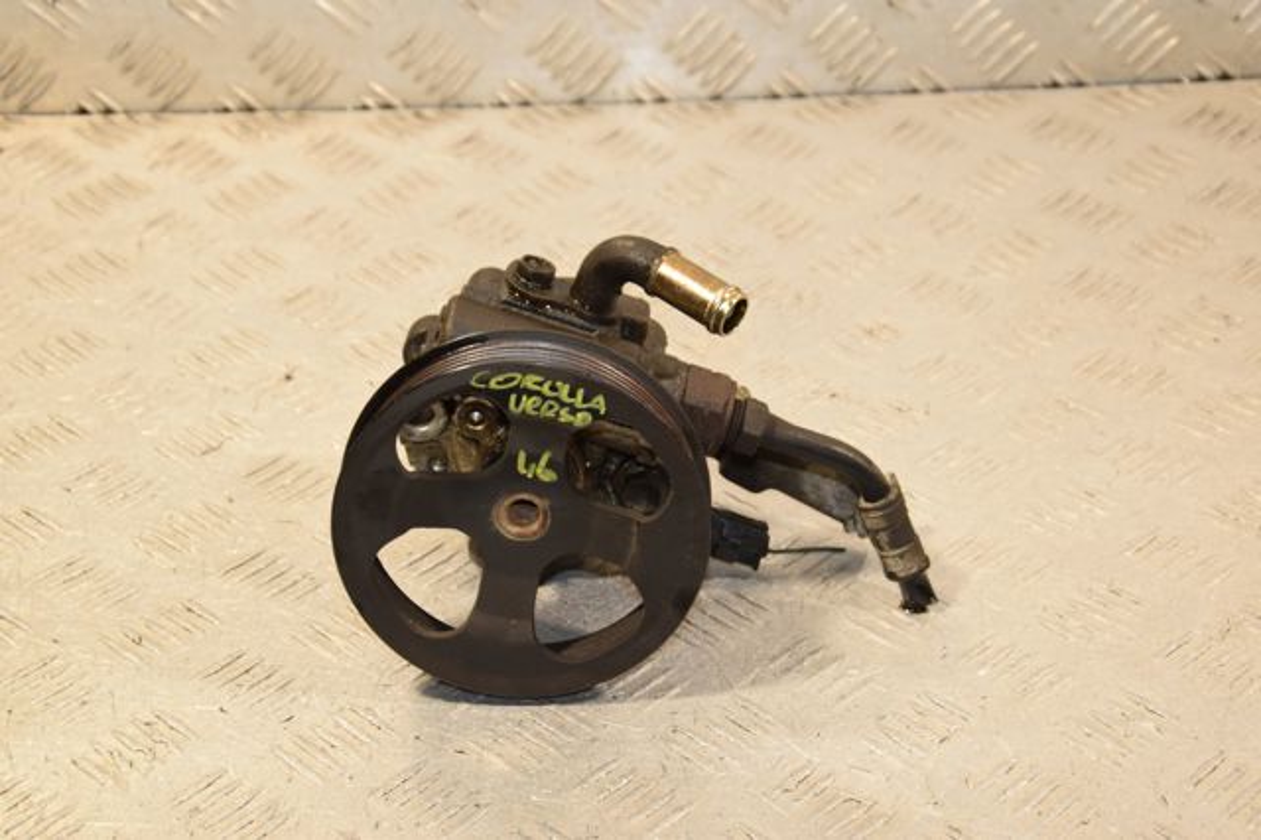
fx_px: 3046
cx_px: 630
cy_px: 420
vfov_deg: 15.7
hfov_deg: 23.4
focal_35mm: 87
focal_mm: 58
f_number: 7.1
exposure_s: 1/200
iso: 800
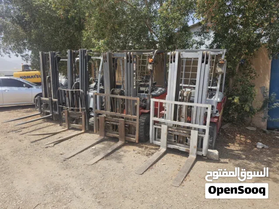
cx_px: 140
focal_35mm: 23
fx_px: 185
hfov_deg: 73.9
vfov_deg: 58.9
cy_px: 104
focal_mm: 6.3
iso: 10
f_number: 1.7
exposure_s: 1/437
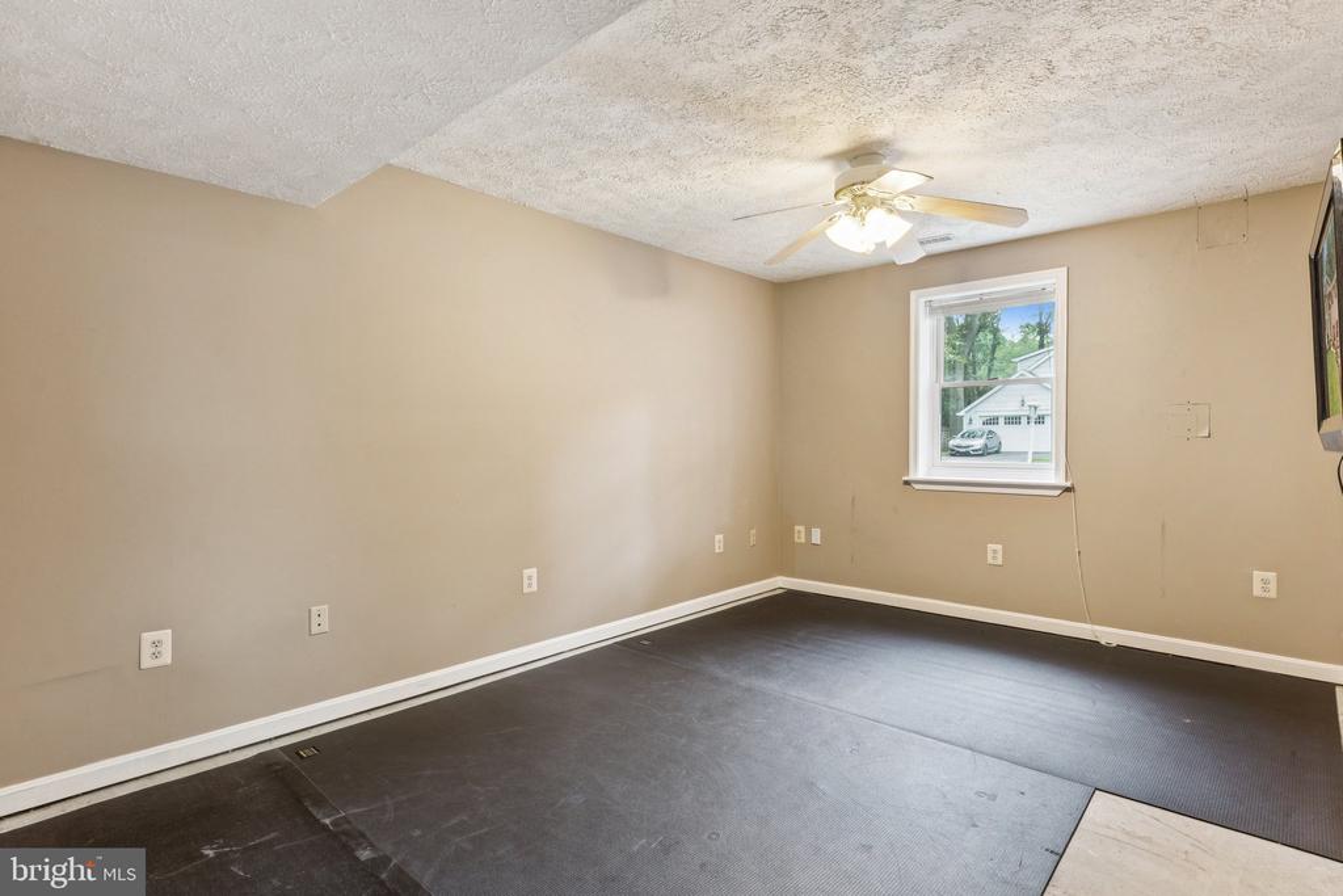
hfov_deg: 90.0
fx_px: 672
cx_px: 672
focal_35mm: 18
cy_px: 448
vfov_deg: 67.4
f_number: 9
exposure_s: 1/2.5
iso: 200
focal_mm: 12
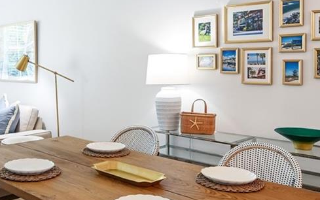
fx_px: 349
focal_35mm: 40
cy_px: 81
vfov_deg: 31.9
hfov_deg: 47.8
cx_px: 90
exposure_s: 1/3
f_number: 8
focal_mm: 12
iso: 800
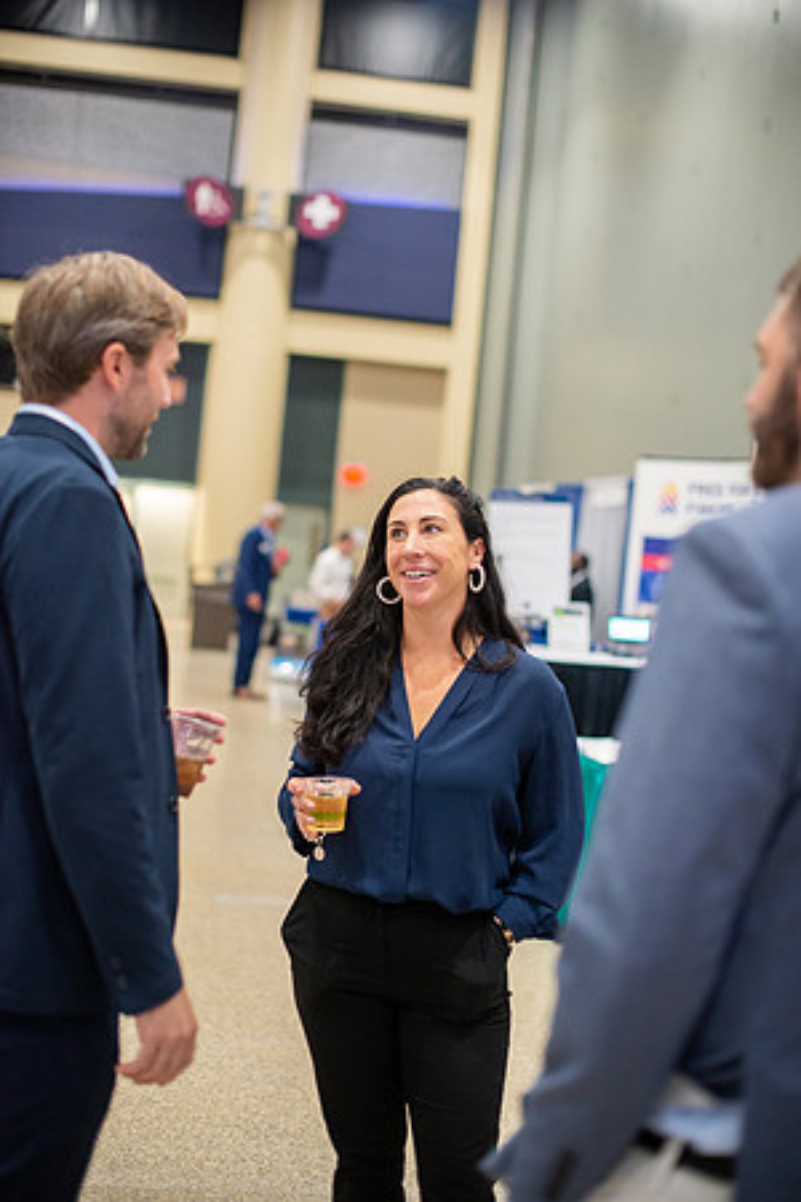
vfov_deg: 39.6
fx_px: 1669
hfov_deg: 27.0
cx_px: 400
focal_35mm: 50
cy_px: 601
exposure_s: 1/200
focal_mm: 50
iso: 1600
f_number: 2
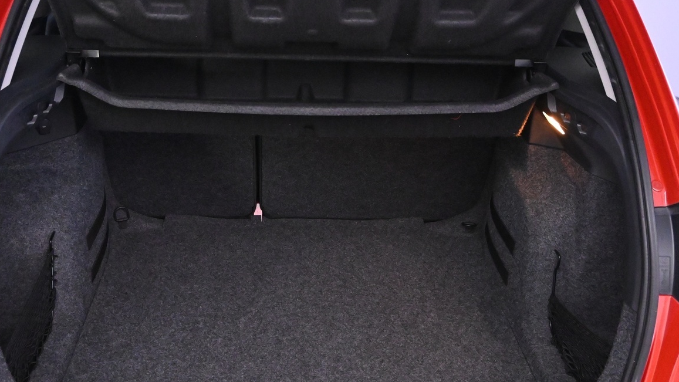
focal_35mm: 45
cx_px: 308
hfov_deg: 45.3
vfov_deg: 26.5
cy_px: 207
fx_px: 812
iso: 6400
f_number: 4
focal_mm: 20.5
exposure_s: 1/160
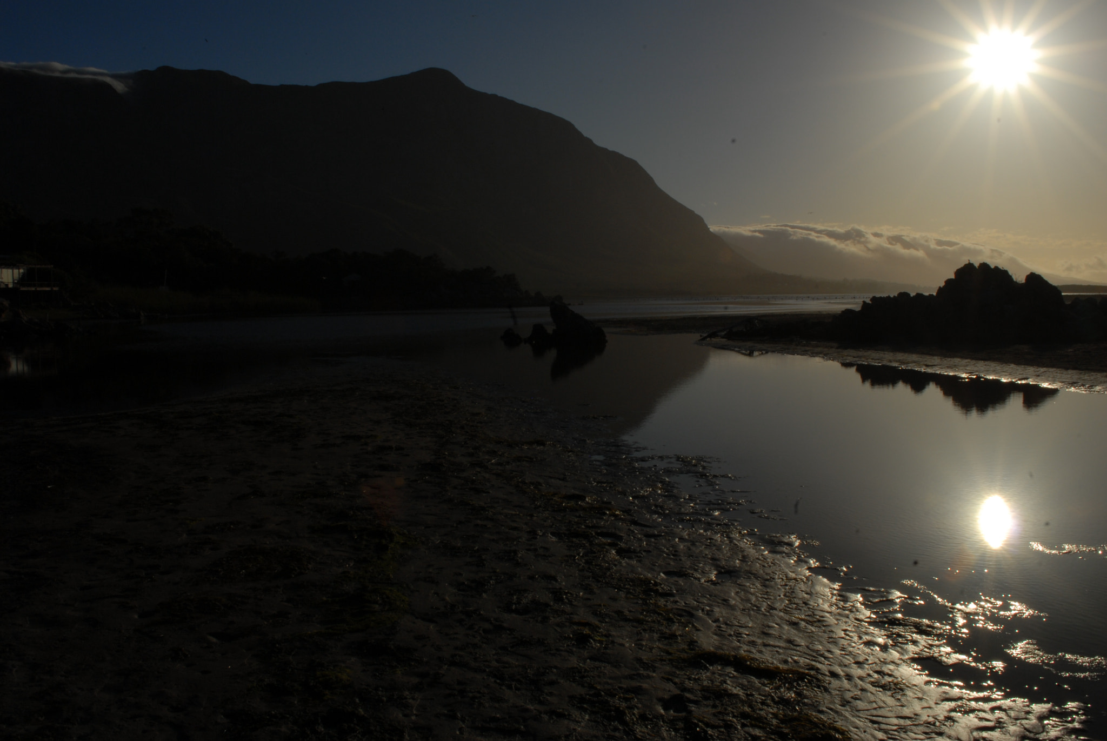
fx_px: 1016
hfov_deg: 57.2
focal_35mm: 33
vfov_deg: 40.1
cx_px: 554
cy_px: 370
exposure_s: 1/250
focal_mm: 22
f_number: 25
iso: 100
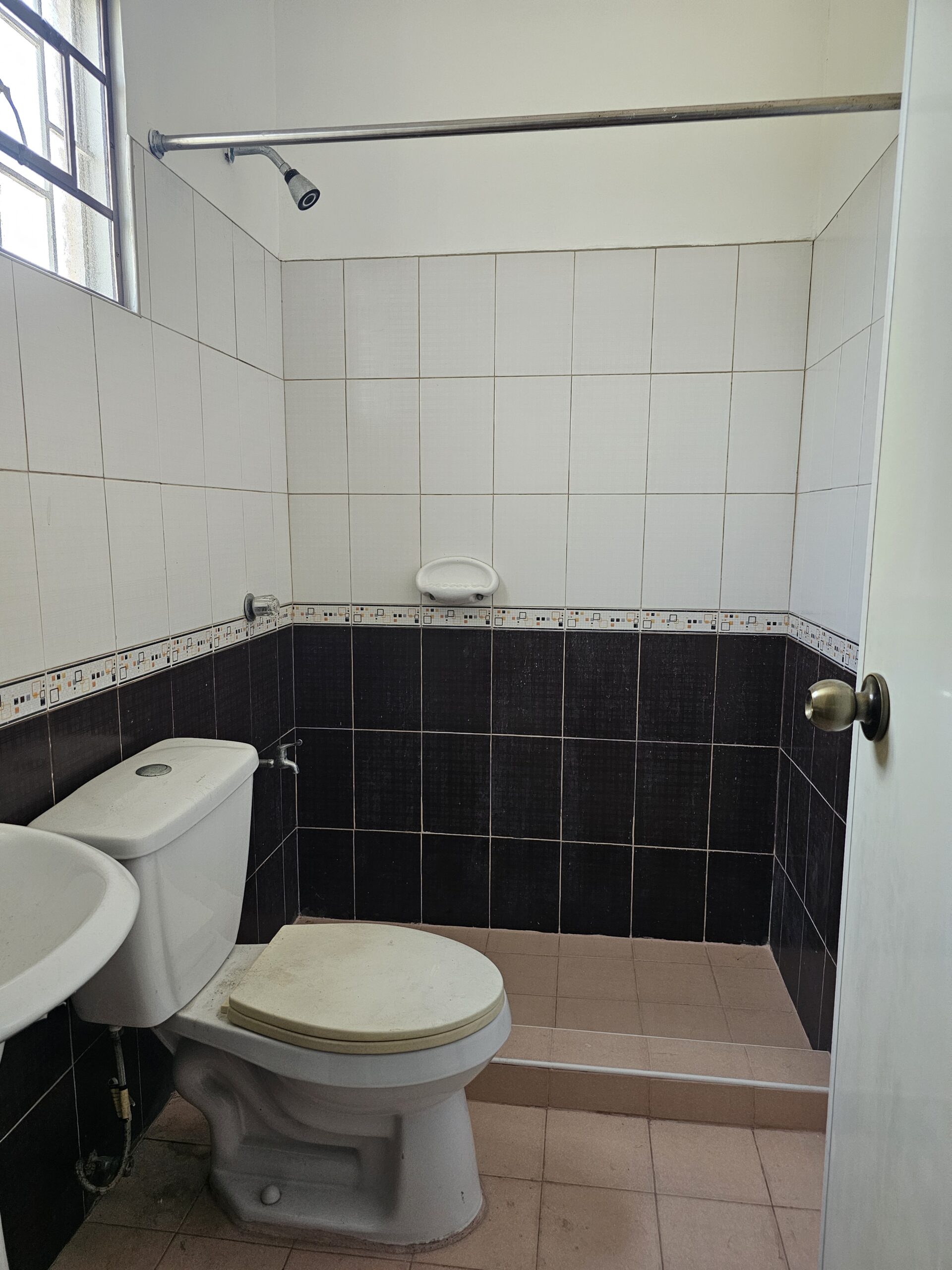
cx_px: 476
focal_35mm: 23
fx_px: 843
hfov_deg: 58.9
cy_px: 635
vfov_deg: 73.9
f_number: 1.7
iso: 500
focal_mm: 6.3
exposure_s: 1/170
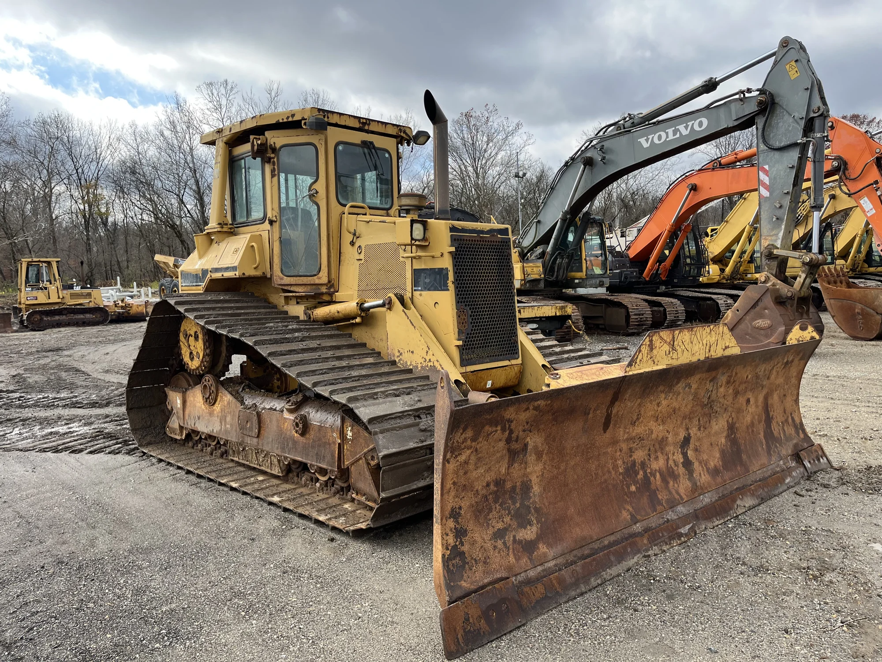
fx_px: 662
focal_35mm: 26
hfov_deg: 67.3
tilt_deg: -4.4
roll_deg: +2.7
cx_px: 441
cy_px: 331
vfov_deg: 53.1
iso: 50
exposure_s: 1/1056
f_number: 1.6
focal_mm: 5.1
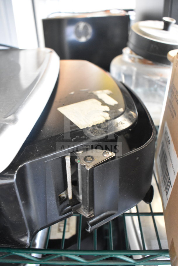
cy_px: 133
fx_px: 222
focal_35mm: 30
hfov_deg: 43.6
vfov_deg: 61.9
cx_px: 89
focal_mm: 20
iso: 4000
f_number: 3.8
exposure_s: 1/30
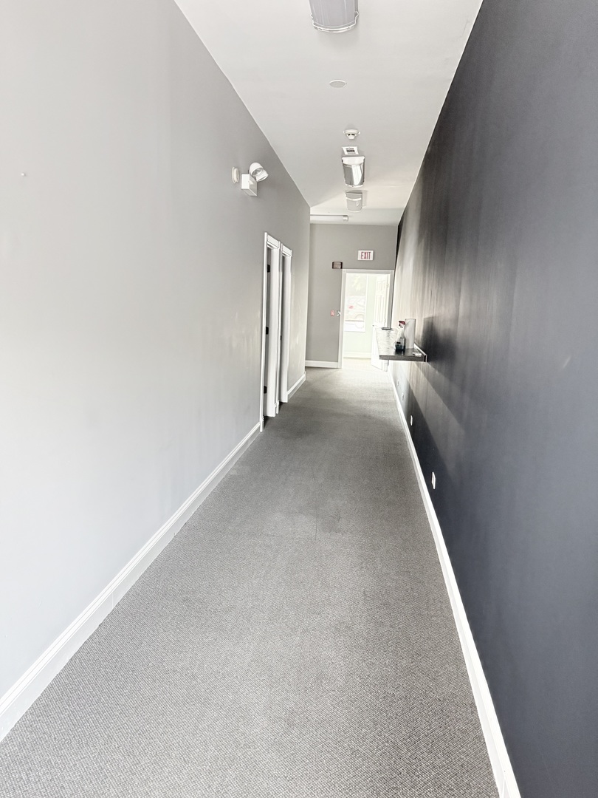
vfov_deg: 71.6
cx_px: 299
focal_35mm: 24
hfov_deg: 56.8
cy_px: 399
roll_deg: -2.5
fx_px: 553
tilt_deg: -10.5
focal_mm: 6.76
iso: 800
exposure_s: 1/44
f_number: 1.78
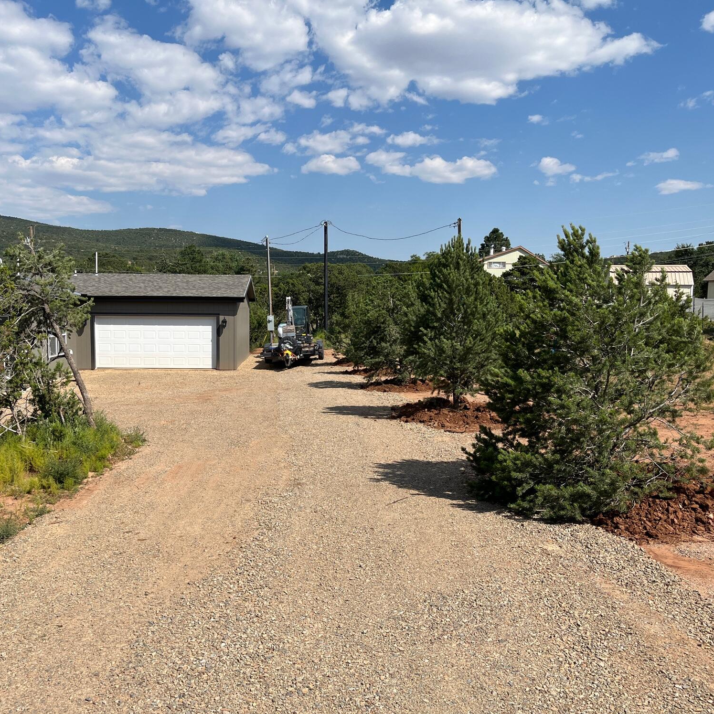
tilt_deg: -4.3
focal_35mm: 31
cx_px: 289
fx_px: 723
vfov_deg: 52.5
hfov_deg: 52.2
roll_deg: +0.4
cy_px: 361
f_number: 1.6
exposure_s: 1/5076
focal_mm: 5.1
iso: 50
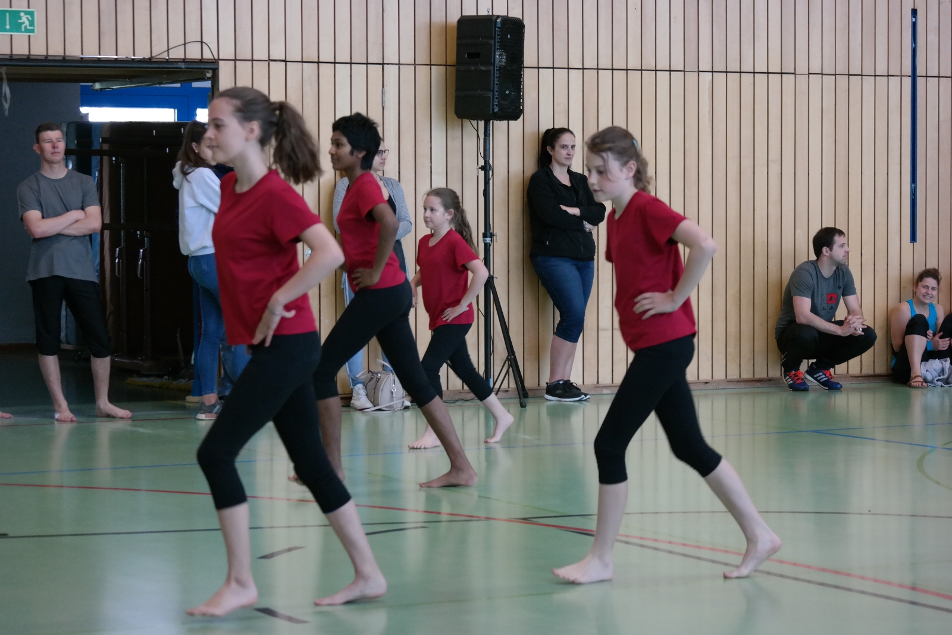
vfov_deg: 14.0
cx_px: 476
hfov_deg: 20.8
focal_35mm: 98
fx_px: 2591
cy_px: 318
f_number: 4.5
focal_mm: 64
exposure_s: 1/100
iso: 1600
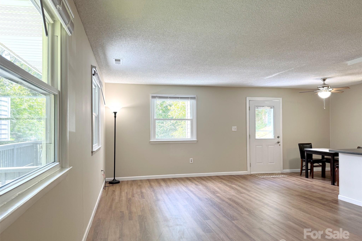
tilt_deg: -0.5
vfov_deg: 51.3
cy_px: 126
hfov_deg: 71.5
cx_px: 181
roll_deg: +0.4
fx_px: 251
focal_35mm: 25
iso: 125
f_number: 1.78
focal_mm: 6.76
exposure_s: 1/120
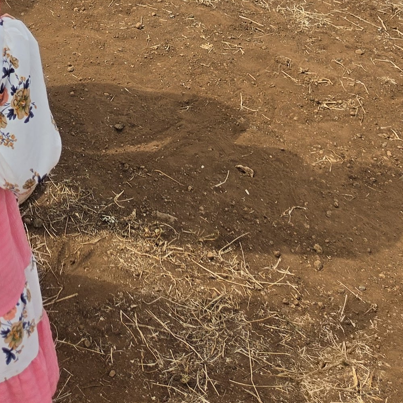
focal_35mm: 81
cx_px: 18
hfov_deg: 20.8
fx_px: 1067
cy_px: -325
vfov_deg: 17.4
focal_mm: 6.5
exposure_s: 1/7329
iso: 64
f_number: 1.4
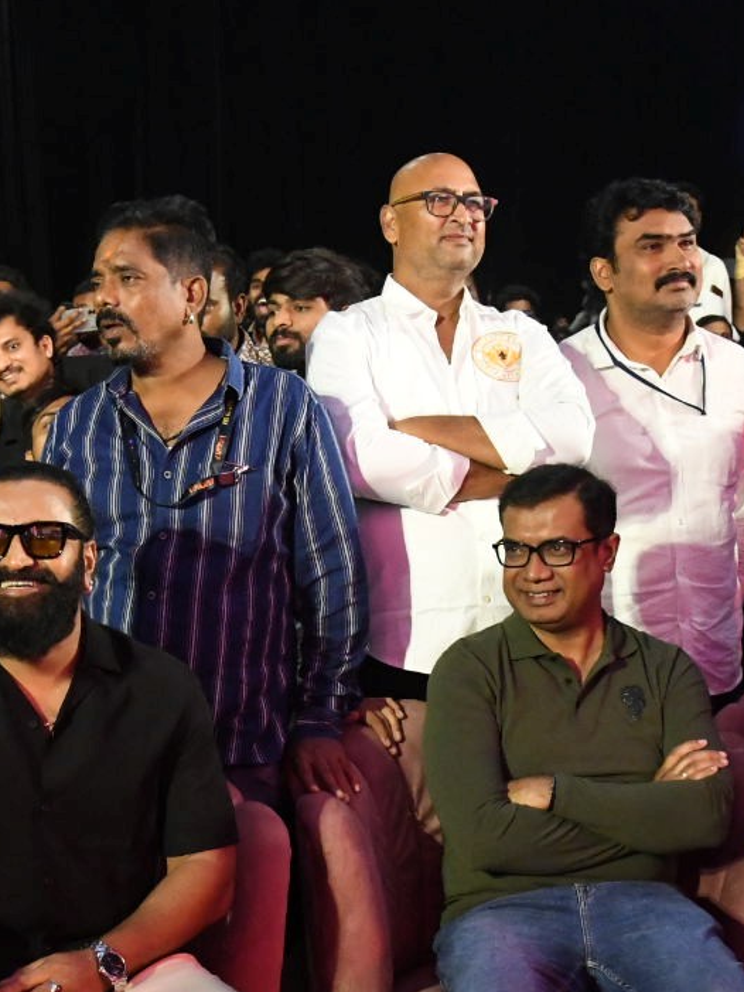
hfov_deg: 18.3
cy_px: 737
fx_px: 2292
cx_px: 205
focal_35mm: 80
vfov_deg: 24.2
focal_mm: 24
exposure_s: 1/125
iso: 5000
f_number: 6.3
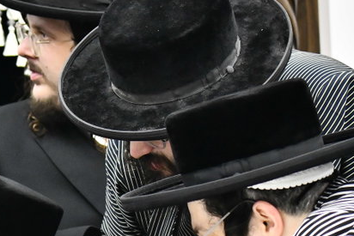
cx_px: -30
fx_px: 5676
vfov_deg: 2.4
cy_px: 317
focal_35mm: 577
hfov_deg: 3.6
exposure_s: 1/160
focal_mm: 170
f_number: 5.6
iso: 2500
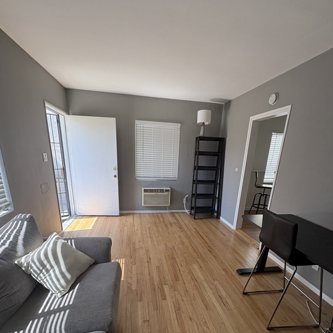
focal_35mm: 17
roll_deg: -2.4
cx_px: 167
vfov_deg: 82.4
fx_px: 185
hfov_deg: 84.0
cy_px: 208
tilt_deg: -15.0
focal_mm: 2.22
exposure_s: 1/124
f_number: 2.2
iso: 80
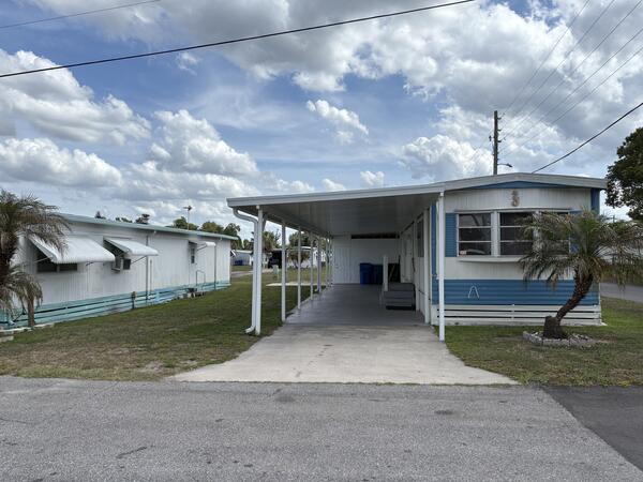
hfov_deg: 67.3
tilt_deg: +1.3
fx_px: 483
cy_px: 241
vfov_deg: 53.1
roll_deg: +0.1
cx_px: 322
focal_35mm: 26
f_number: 1.6
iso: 50
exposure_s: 1/4608
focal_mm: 5.96
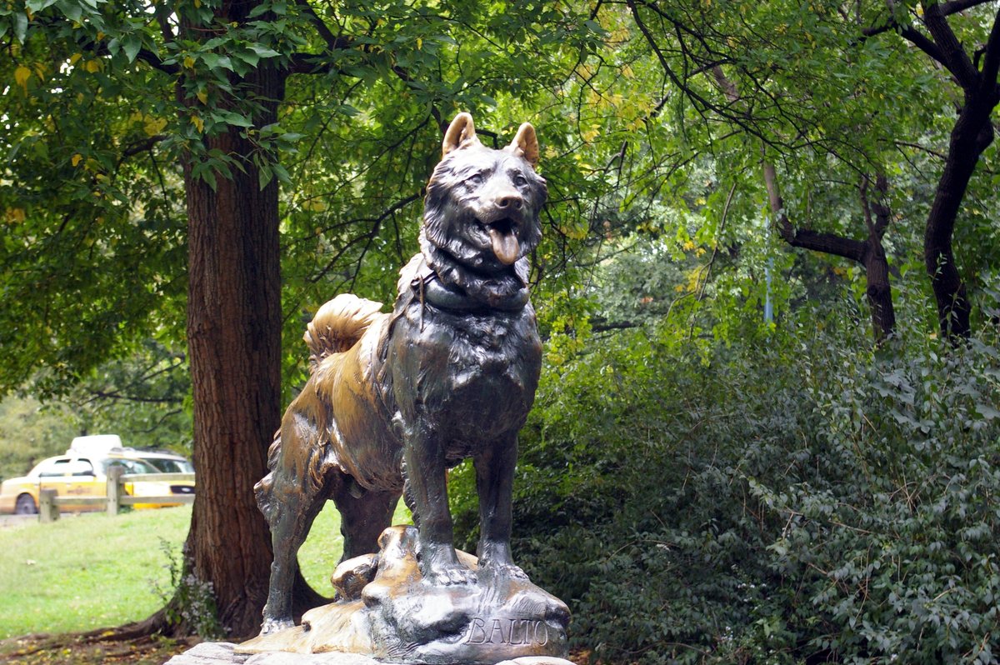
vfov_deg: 20.1
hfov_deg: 29.9
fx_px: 1873
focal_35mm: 68
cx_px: 500
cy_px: 332
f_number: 6.7
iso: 800
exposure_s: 1/125
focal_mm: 45
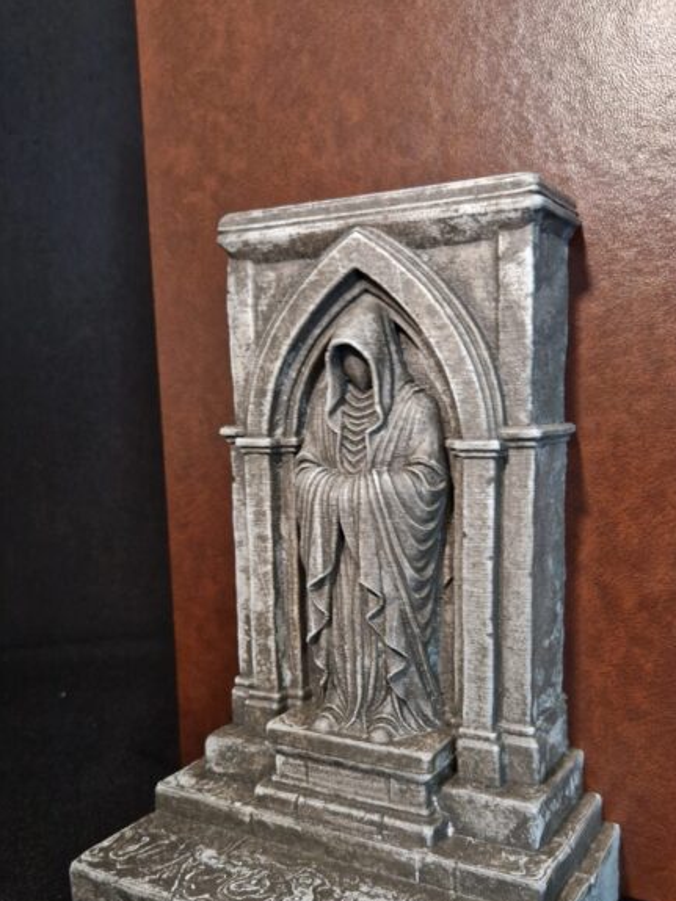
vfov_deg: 56.3
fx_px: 834
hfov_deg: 44.0
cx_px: 394
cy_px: 548
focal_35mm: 32
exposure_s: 1/33
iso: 640
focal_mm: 5.4
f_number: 1.8
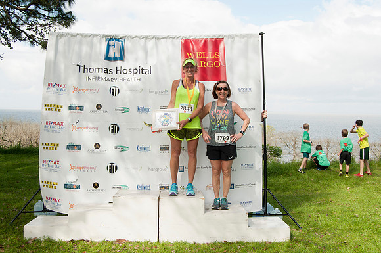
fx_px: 380
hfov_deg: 53.2
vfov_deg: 36.8
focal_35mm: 36
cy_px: 126
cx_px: 190
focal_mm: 24
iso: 250
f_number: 9
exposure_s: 1/200
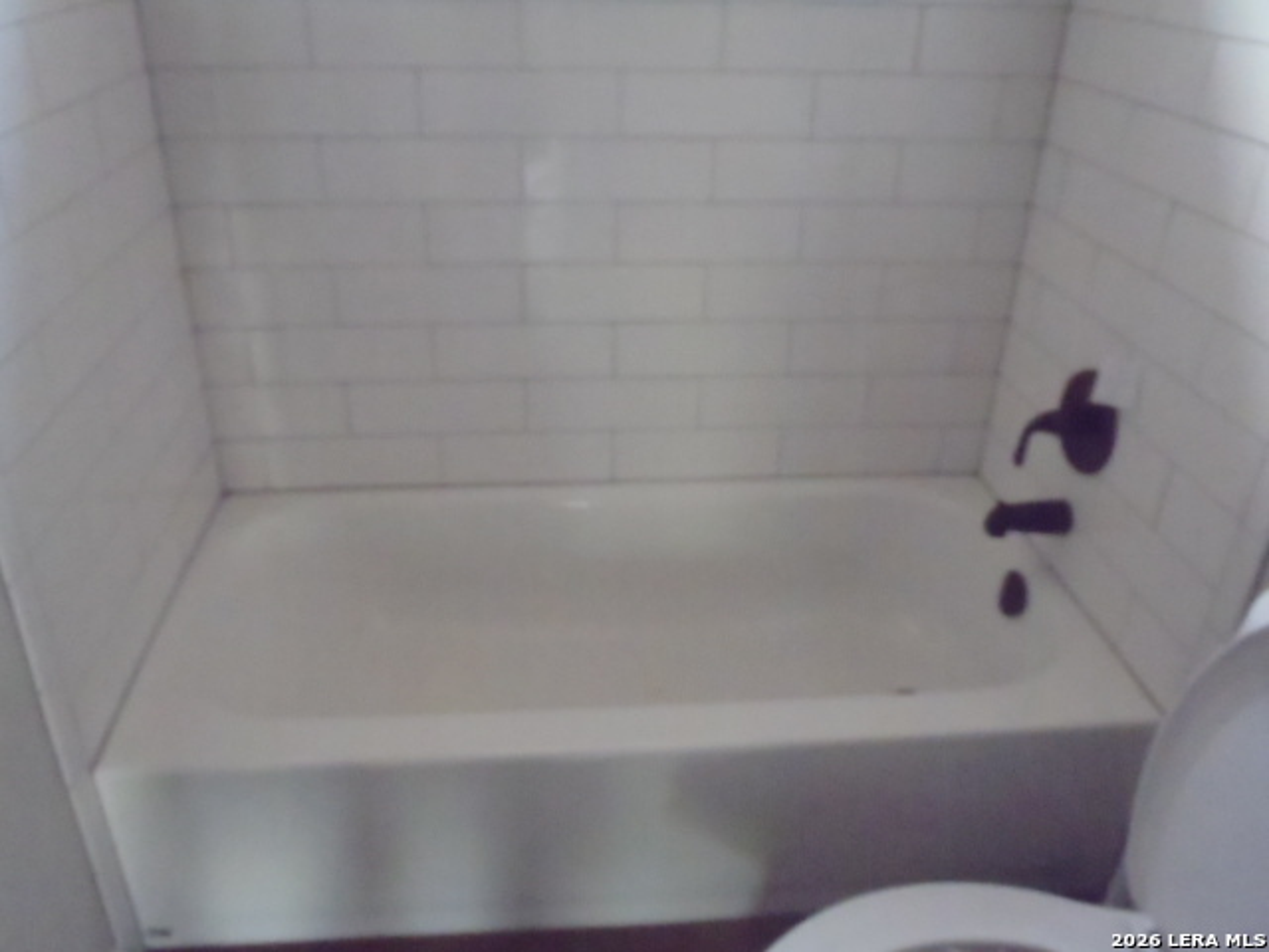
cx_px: 634
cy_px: 476
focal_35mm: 28
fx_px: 1026
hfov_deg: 63.4
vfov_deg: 49.7
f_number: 3.9
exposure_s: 1/15
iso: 1000
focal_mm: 5
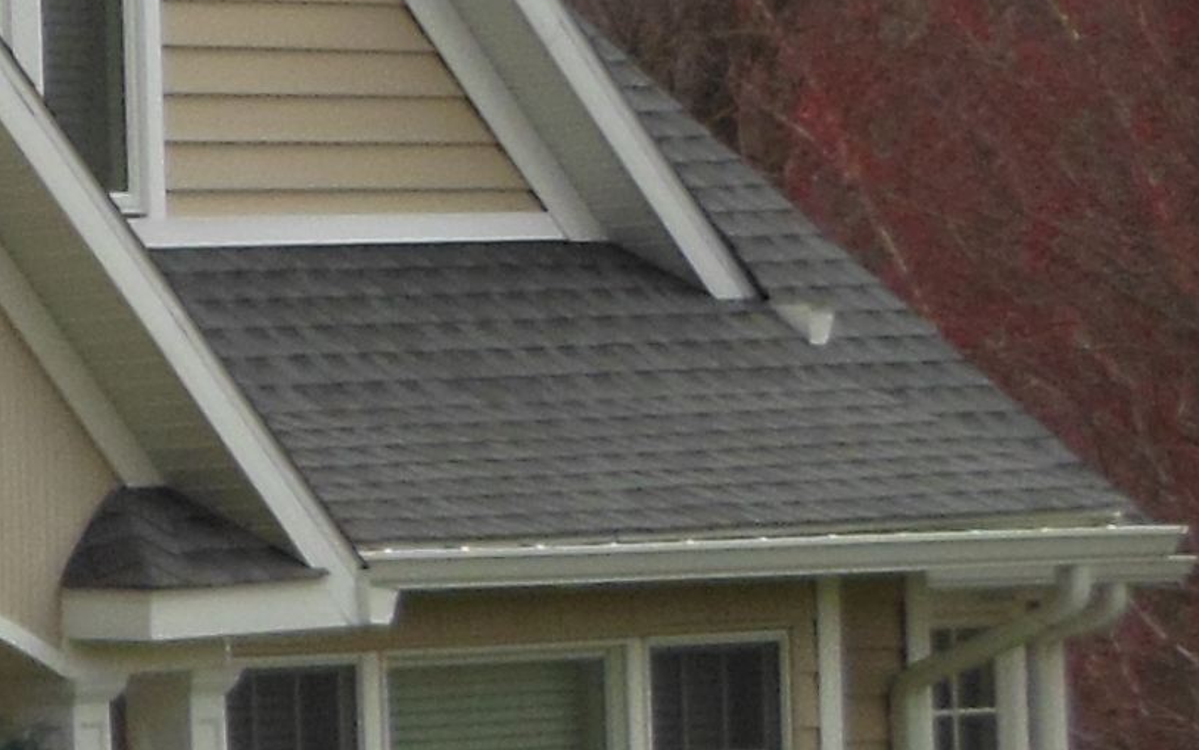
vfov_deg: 2.5
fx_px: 17060
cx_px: -2075
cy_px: 212
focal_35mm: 522
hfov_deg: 3.9
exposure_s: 1/160
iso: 125
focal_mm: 15.5
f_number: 4.6
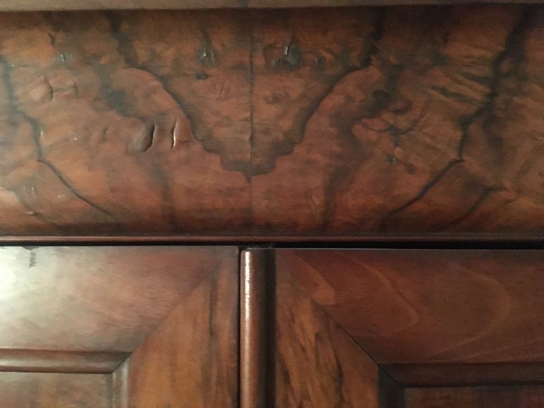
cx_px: 272
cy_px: 204
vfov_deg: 48.2
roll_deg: -0.8
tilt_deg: +6.6
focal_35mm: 29
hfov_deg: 61.7
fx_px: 456
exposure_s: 1/17
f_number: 2.2
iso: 1600
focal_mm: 4.15
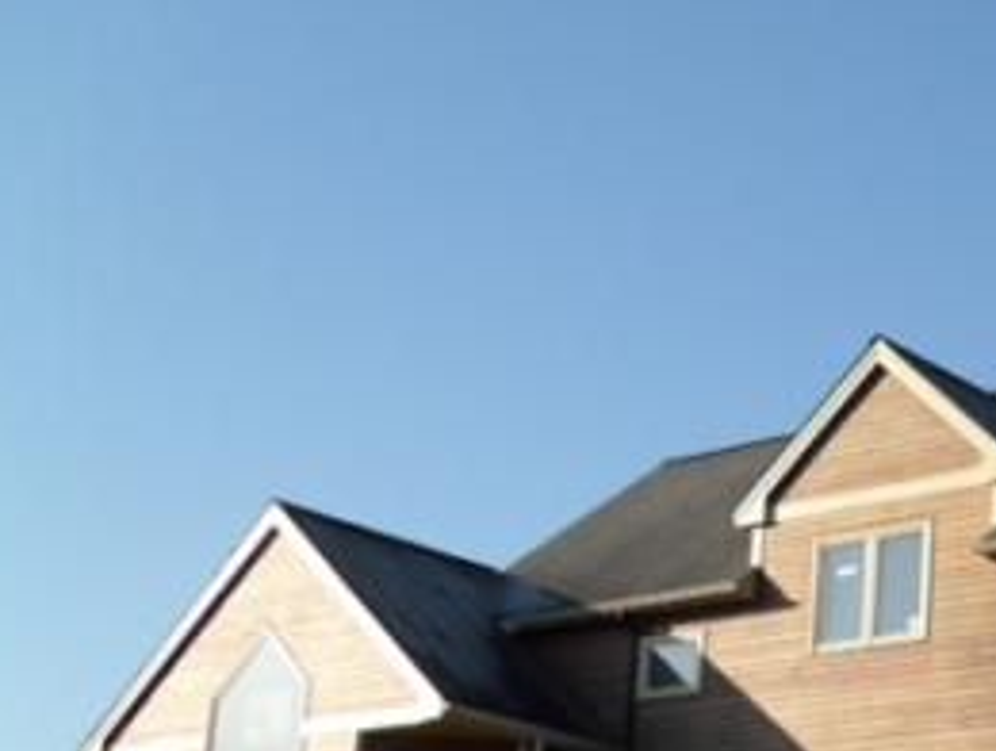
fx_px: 2248
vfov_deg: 18.8
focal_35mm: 78
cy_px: 613
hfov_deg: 23.6
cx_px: 1065
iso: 100
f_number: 8.9
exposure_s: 1/125
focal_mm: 6.2
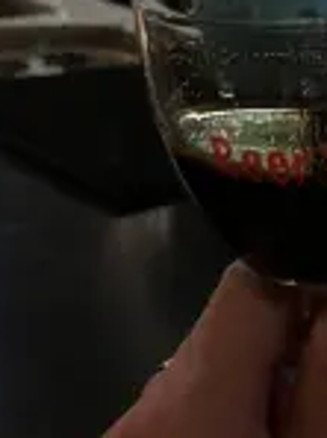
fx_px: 885
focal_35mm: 70
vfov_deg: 27.4
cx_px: 351
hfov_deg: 20.1
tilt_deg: -15.9
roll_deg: -5.2
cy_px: 100
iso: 640
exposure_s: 1/25
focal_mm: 5.1
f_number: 1.6
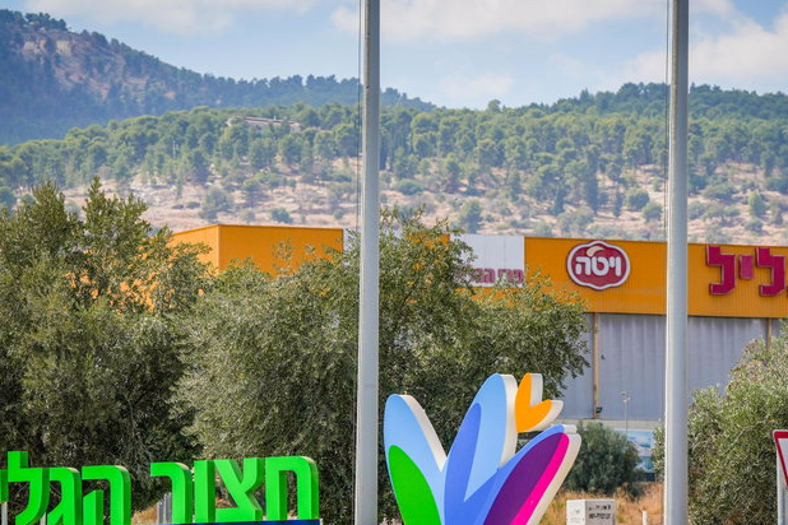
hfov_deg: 11.5
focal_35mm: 179
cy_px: 354
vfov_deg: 7.7
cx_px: 446
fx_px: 3918
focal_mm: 123
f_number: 6.3
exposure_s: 1/1000
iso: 100
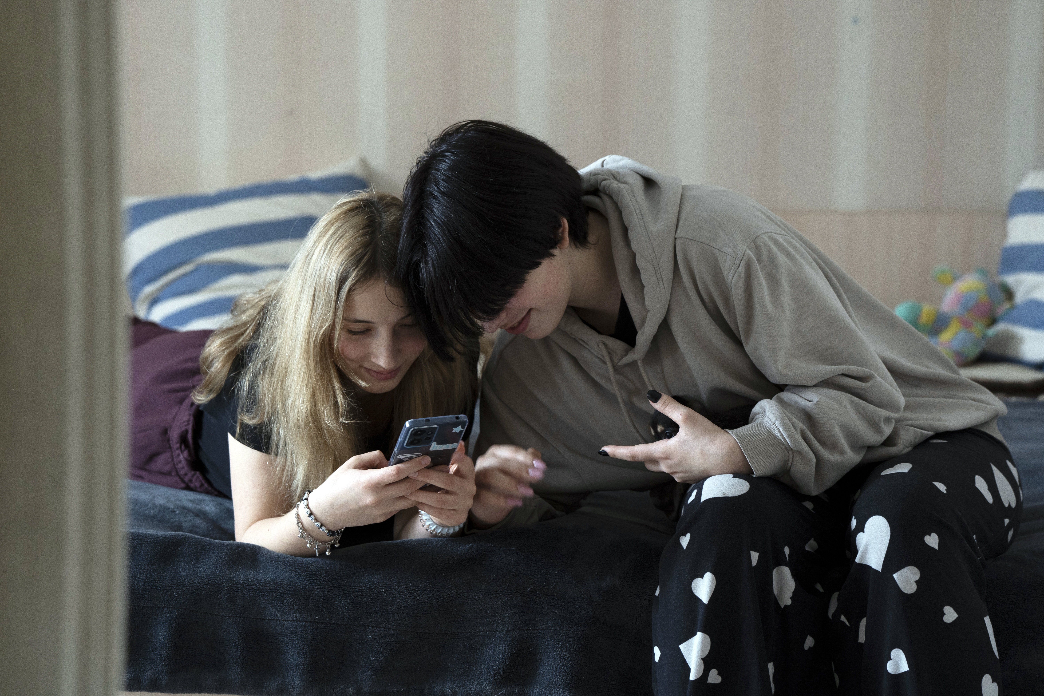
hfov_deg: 14.7
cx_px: 522
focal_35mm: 140
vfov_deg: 9.8
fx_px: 4060
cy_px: 348
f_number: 4
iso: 1000
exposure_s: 1/50
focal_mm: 140
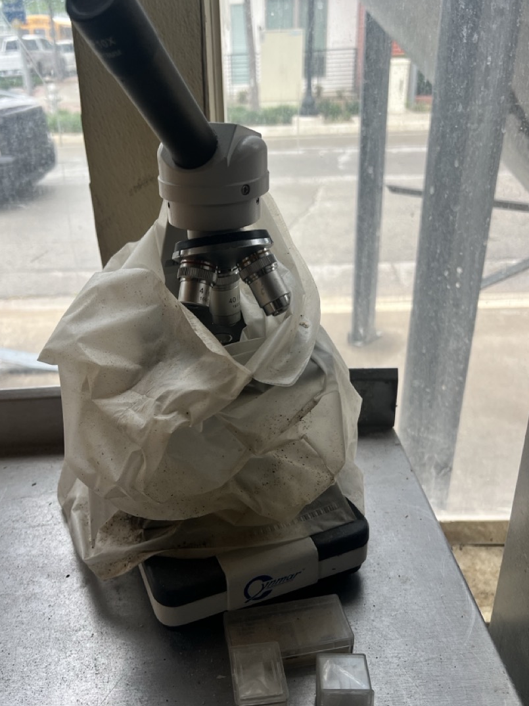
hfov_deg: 45.3
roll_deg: +3.0
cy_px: 374
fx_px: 632
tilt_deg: -27.7
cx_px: 221
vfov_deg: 58.3
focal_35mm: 31
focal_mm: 5.7
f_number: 1.5
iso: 50
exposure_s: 1/464
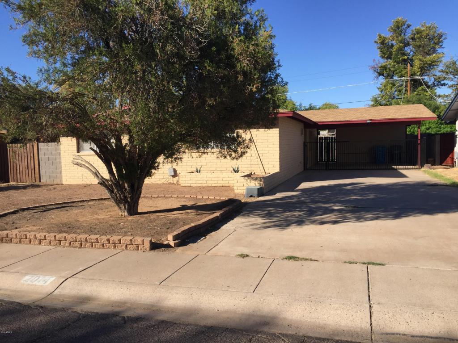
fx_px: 384
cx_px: 229
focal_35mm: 29
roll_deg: +1.0
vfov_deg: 48.2
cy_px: 172
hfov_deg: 61.7
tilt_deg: -3.9
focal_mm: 4.15
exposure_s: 1/1582
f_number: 2.2
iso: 32
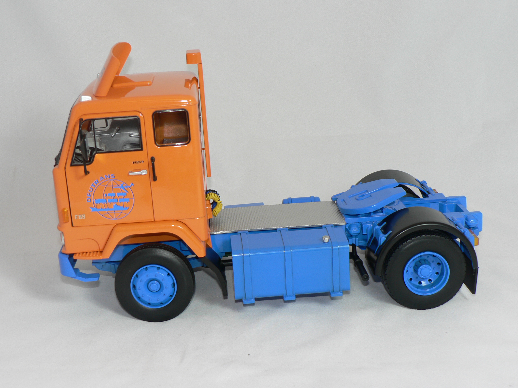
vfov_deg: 25.2
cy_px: 194
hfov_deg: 33.2
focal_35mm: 58
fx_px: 868
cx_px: 259
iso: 80
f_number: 3.2
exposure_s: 1/60
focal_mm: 9.6
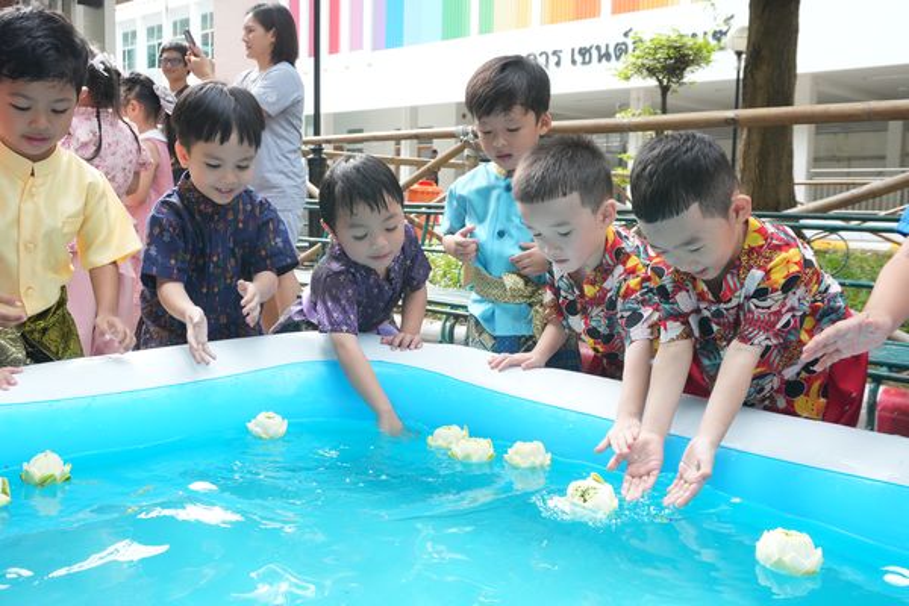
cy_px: 303
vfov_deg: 36.9
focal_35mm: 36
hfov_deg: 53.1
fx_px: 909
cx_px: 454
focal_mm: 24
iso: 1000
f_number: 6.3
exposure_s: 1/320
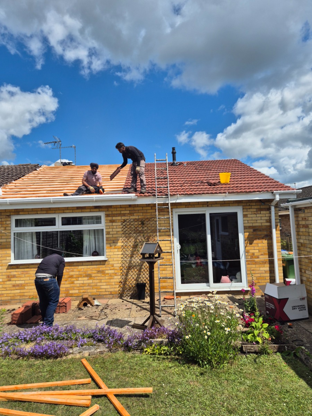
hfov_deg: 58.9
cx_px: 156
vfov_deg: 73.9
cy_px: 208
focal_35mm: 23
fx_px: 276
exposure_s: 1/2712
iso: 25
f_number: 1.8
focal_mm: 5.4
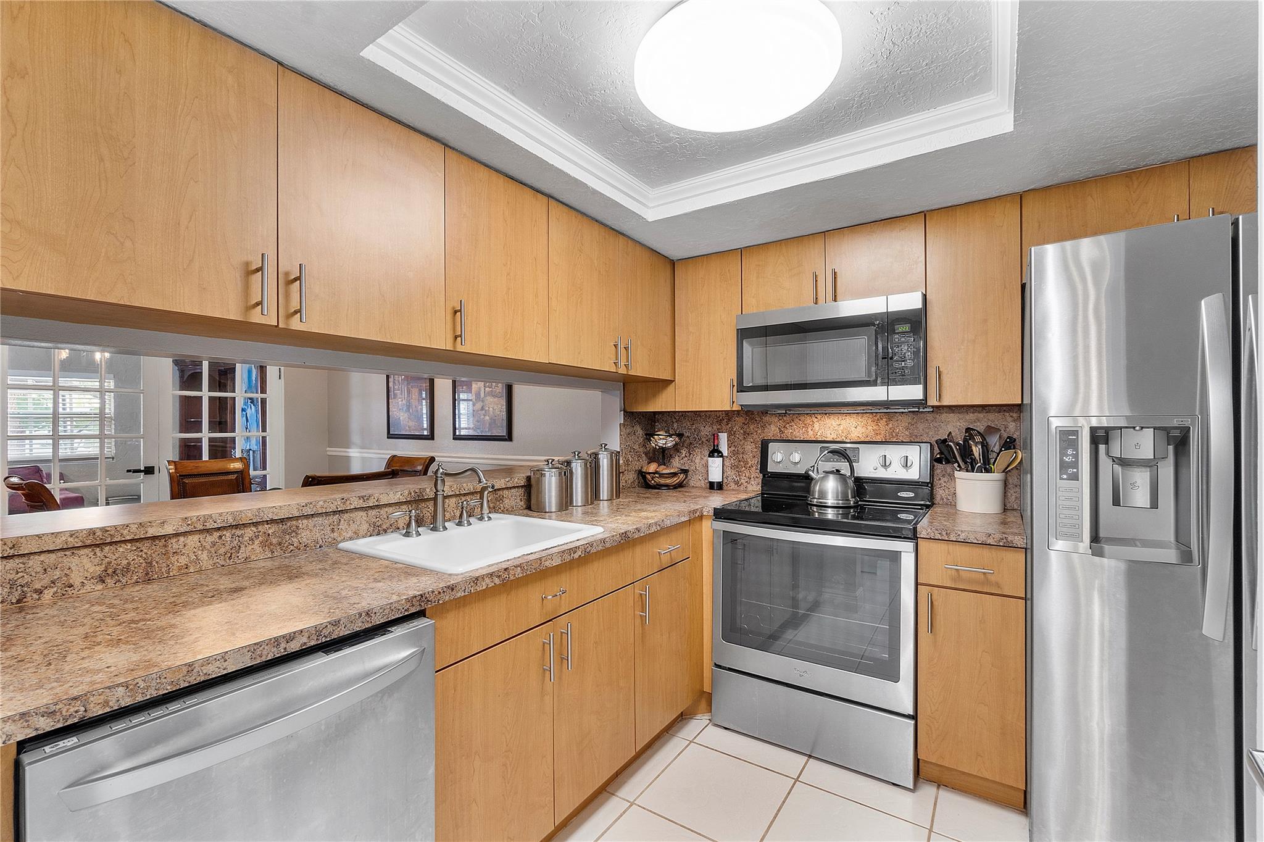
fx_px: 526
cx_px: 632
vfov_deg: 77.3
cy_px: 421
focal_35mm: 15
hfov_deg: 100.4
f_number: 11
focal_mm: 10
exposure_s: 1/2
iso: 160
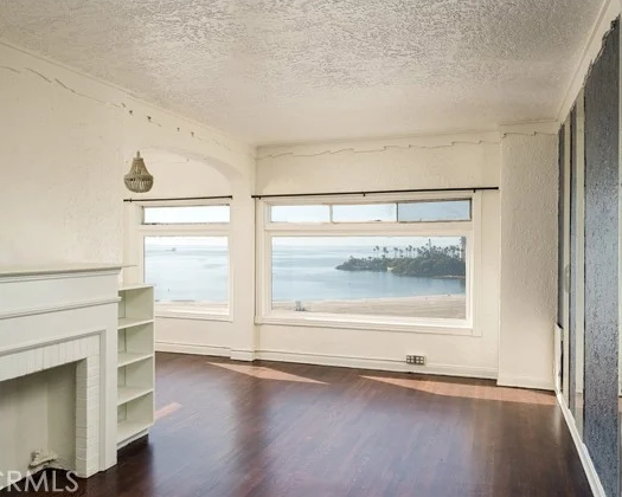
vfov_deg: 45.8
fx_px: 589
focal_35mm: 32
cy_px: 246
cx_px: 257
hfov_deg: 55.4
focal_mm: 28
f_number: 11
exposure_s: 1/200
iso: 100
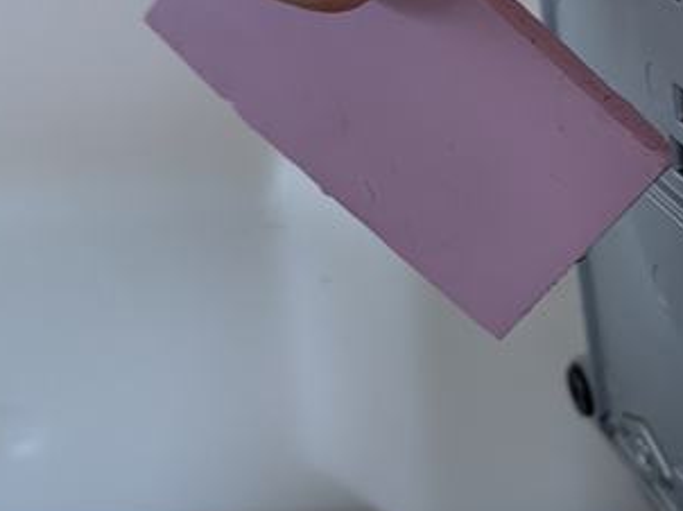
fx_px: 1459
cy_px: 175
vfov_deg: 19.8
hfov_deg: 25.3
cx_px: 654
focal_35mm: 74
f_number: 1.68
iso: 1534
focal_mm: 6.9
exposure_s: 1/17.7
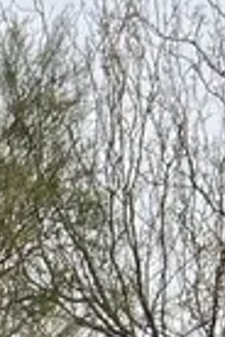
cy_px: 725
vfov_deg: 10.0
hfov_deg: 6.6
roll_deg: +1.8
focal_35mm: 188
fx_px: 1762
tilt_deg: +8.0
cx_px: -457
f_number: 1.5
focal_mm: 5.7
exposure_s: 1/177
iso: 40
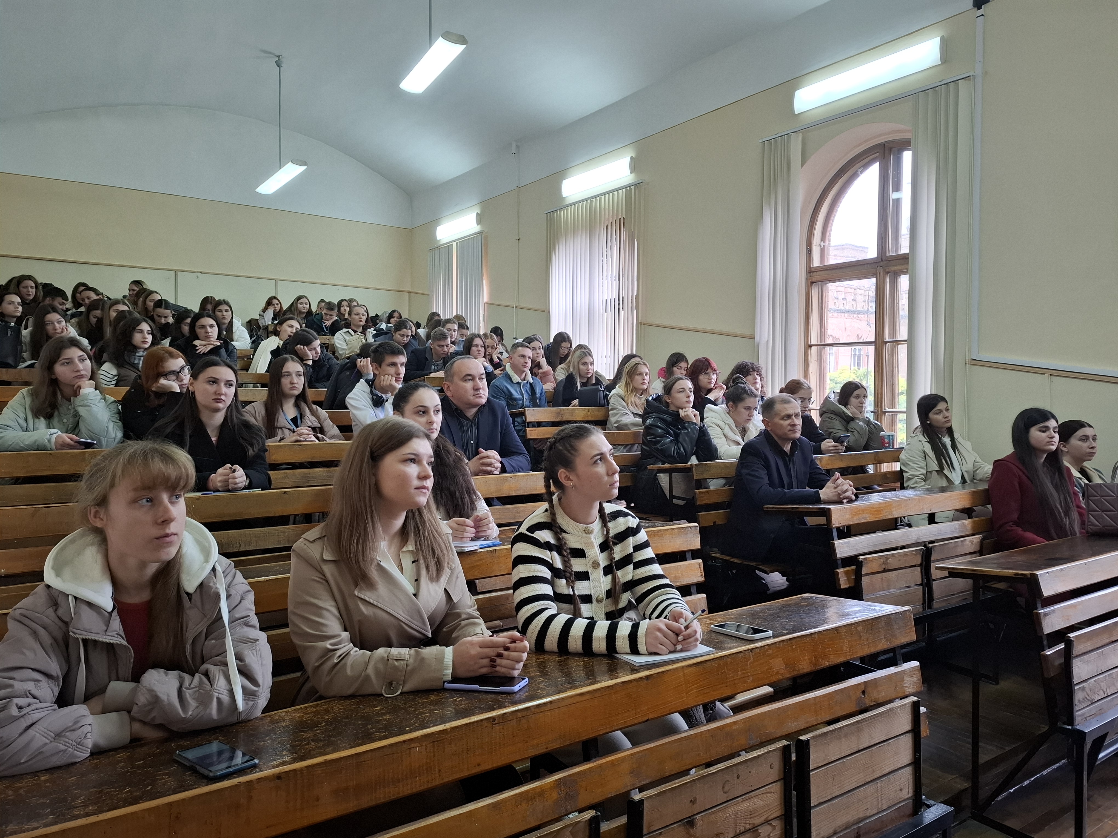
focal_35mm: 23
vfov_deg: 58.9
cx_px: 559
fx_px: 743
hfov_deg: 73.9
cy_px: 419
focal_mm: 5.54
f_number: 1.8
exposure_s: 1/50
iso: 250
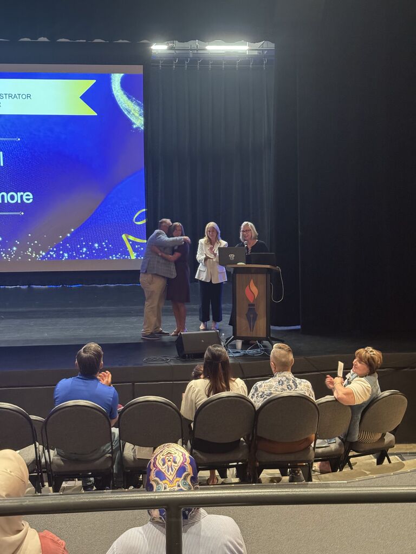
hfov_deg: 30.3
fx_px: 769
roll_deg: +0.5
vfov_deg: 39.7
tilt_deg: -6.1
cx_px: 208
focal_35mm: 48
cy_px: 277
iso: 800
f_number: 1.78
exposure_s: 1/30
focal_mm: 6.76
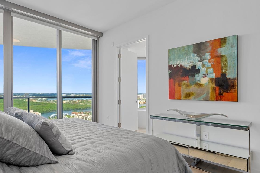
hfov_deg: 81.6
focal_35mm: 20
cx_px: 90
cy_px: 109
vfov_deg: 61.0
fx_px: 144
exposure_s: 1/2.5
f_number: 10
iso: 100
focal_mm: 14
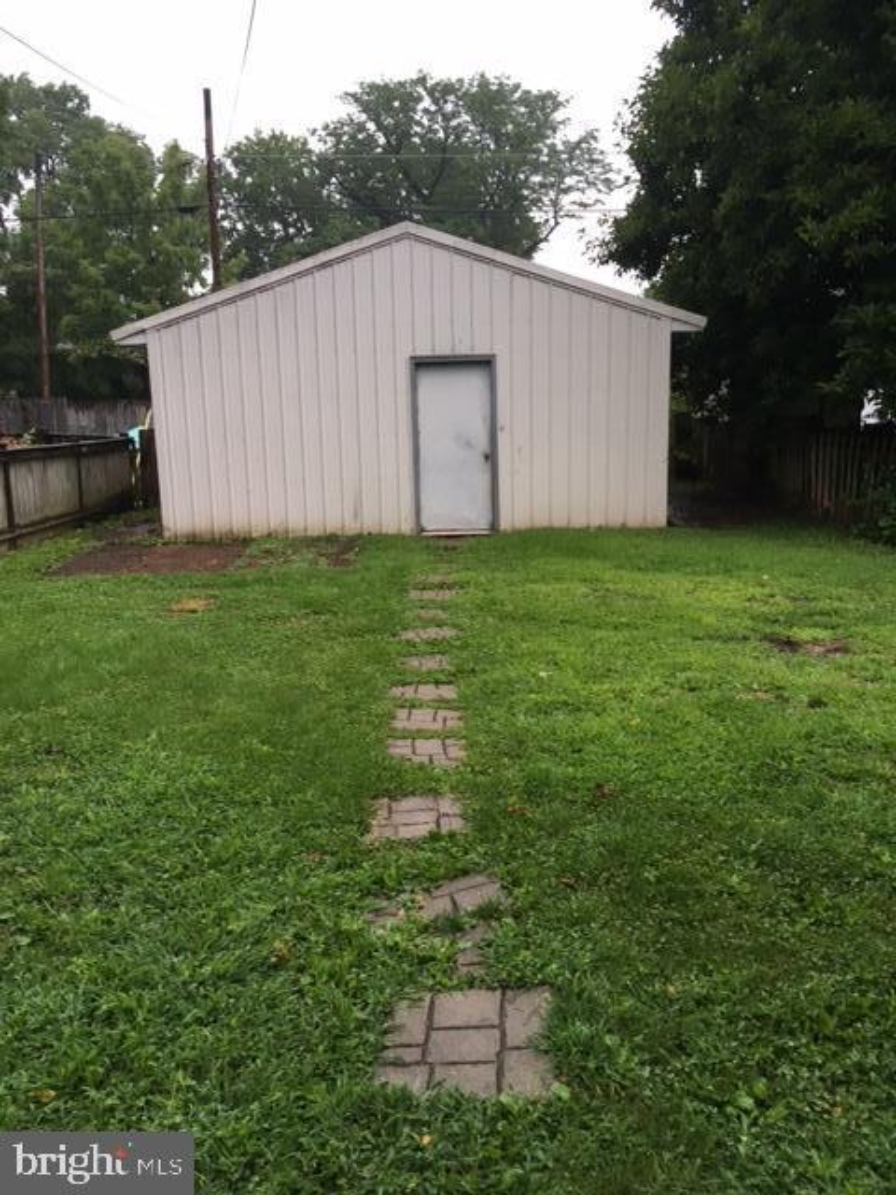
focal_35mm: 29
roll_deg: +1.8
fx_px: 1001
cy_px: 598
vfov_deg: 61.7
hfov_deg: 48.2
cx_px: 448
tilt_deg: -10.6
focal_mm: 4.15
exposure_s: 1/30
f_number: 2.2
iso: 50
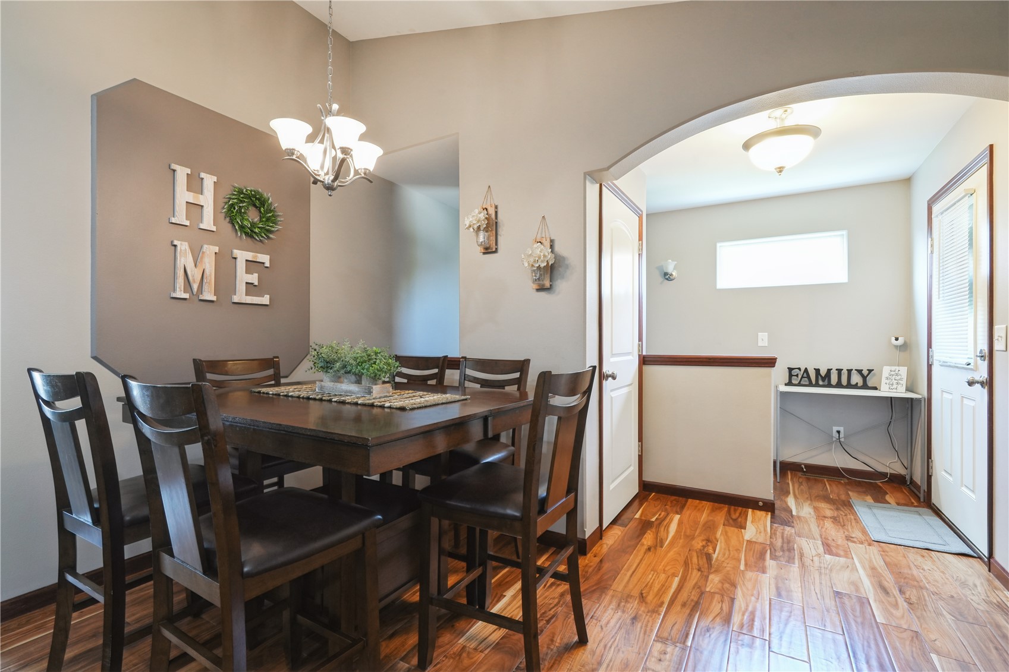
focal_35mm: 16
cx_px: 504
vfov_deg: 73.7
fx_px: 448
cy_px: 336
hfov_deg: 96.7
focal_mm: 16
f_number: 10
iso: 400
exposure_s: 1/3.33
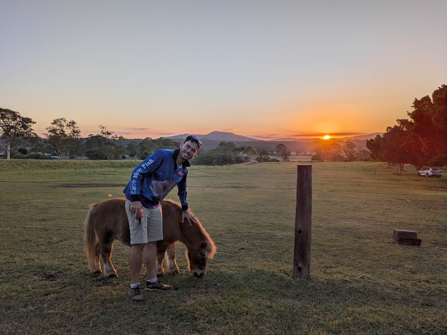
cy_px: 168
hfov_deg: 71.6
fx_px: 310
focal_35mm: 24
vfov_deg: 56.8
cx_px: 224
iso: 23
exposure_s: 1/8772
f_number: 1.7
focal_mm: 4.53
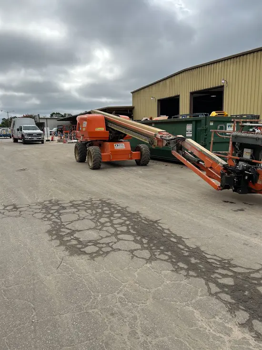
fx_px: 262
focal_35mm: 26
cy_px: 175
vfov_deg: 67.3
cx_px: 131
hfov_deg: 53.1
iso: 50
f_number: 1.5
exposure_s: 1/5319
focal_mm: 5.7
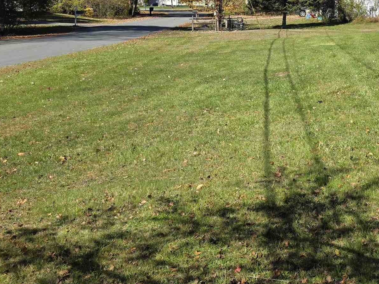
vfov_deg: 24.2
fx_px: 646
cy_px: 35
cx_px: 305
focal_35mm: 59
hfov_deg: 31.8
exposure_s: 1/4237
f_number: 1.7
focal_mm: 6.3
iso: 80
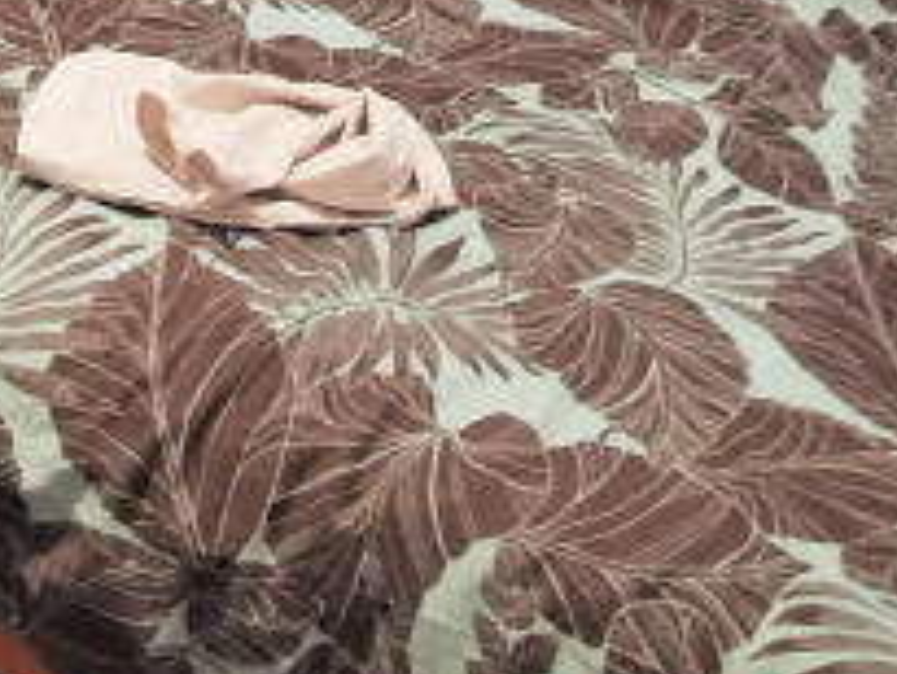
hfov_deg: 22.1
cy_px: -486
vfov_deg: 16.0
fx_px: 2074
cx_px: -245
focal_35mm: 80
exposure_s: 1/20
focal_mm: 2.35
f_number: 2.2
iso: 500
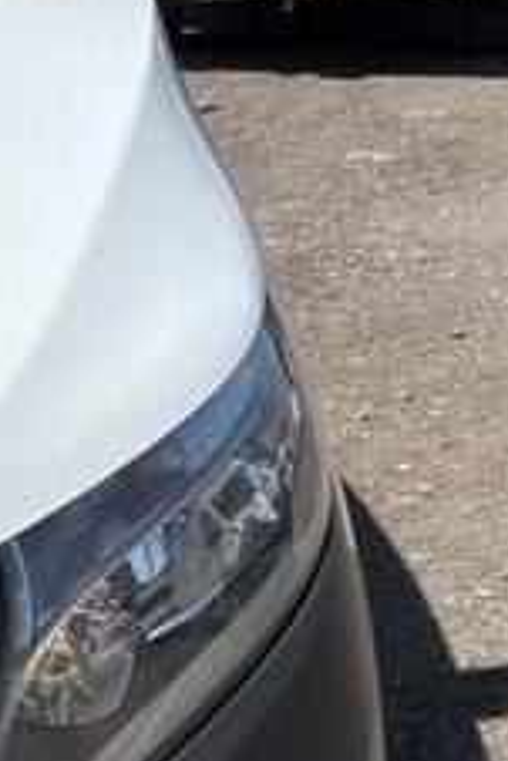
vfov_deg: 19.0
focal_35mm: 107
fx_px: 2261
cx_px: -515
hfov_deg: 11.5
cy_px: 492
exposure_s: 1/8850
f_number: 1.6
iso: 50
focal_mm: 5.96
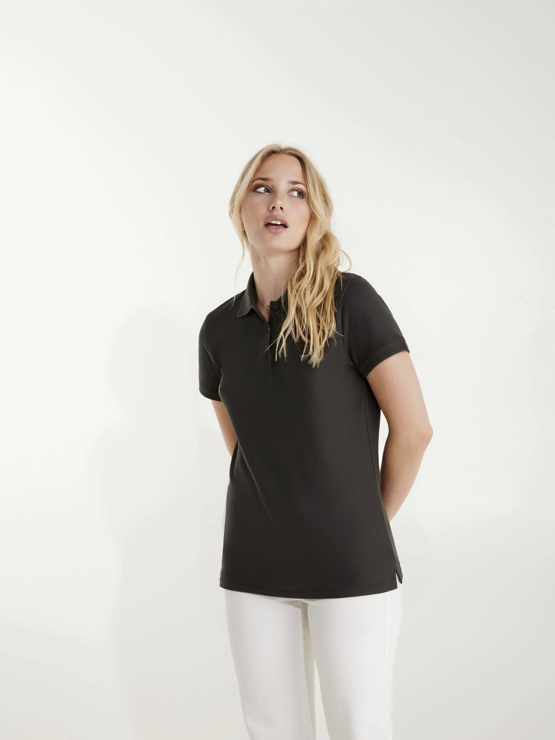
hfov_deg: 22.6
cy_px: 400
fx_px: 1389
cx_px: 278
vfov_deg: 29.8
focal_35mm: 65
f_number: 13
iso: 100
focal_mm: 60
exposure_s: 1/125
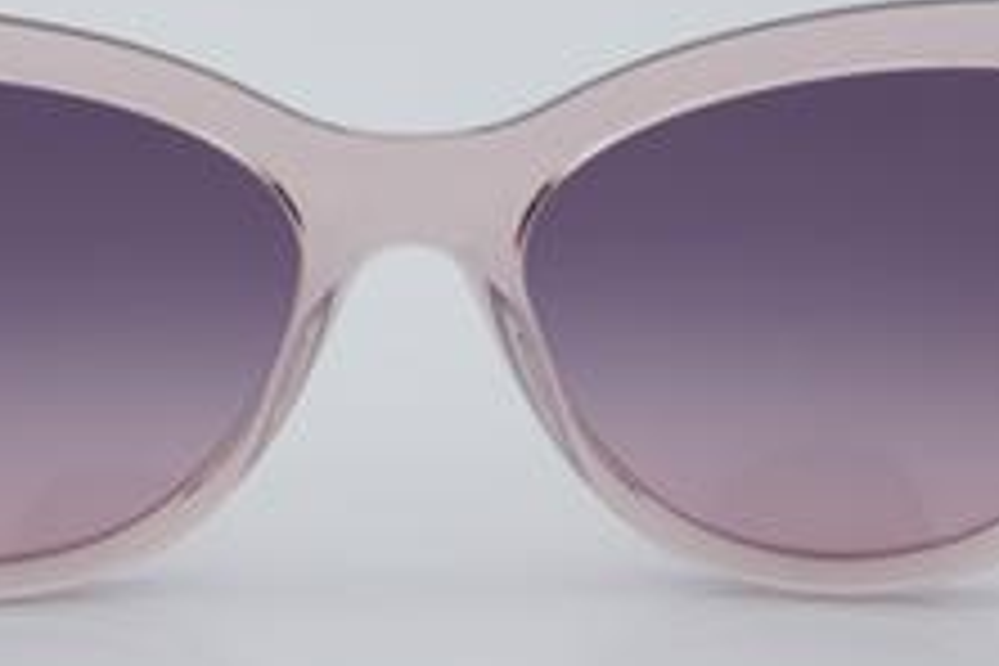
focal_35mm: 135
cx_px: 418
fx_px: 3746
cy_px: 248
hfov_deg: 15.2
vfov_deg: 10.2
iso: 100
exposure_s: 1/4
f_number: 32
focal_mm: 50
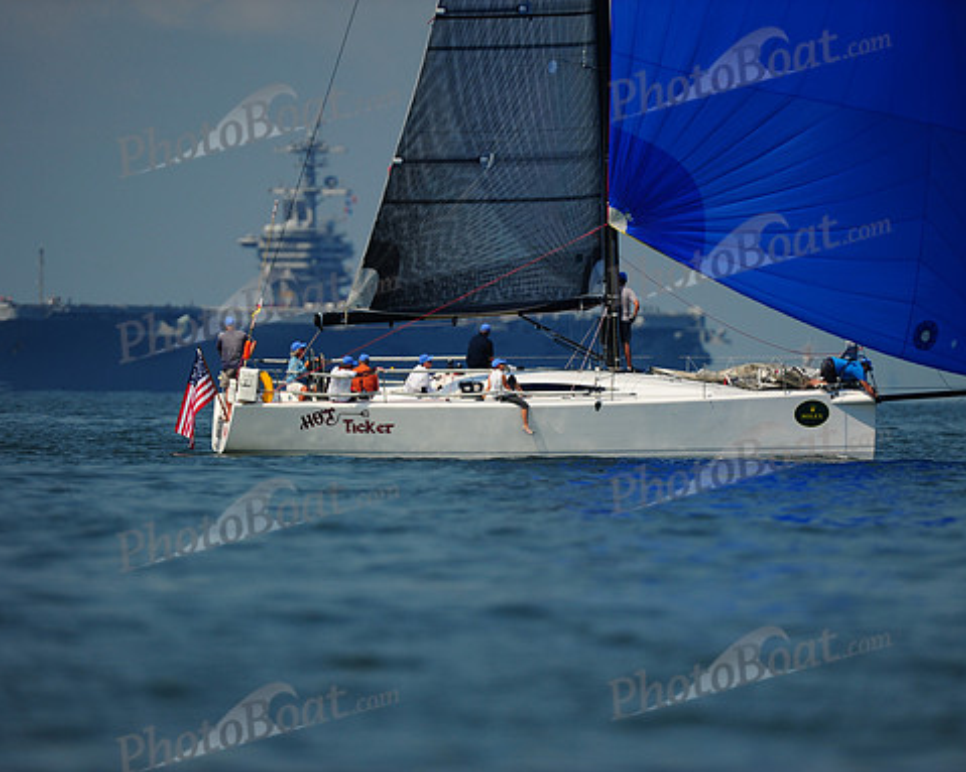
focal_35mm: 681
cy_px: 387
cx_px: 504
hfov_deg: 2.8
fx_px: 19466
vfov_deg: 2.3
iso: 250
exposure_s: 1/1600
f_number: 4
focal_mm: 600
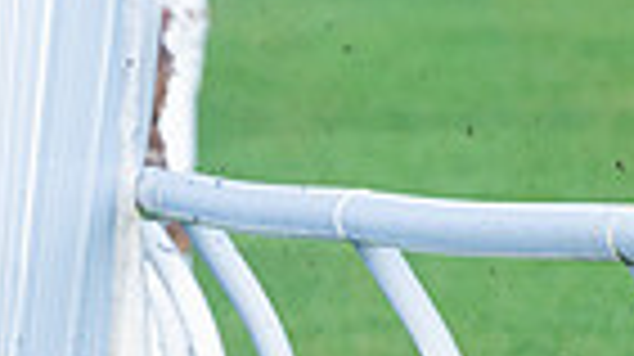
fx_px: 18995
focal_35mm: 1131
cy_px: 5
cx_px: -700
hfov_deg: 1.9
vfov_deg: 1.1
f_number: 3.5
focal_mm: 175
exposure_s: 1/3200
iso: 320
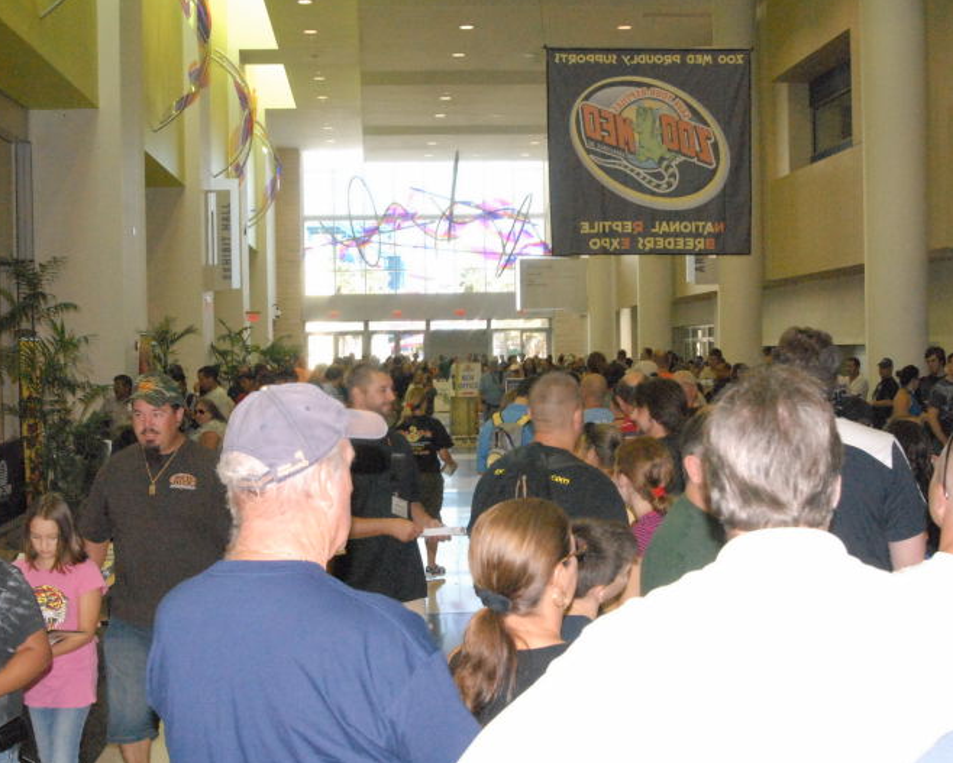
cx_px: 471
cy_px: 383
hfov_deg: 38.8
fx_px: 1354
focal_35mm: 48
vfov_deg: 31.5
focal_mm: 28
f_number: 11
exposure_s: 1/250
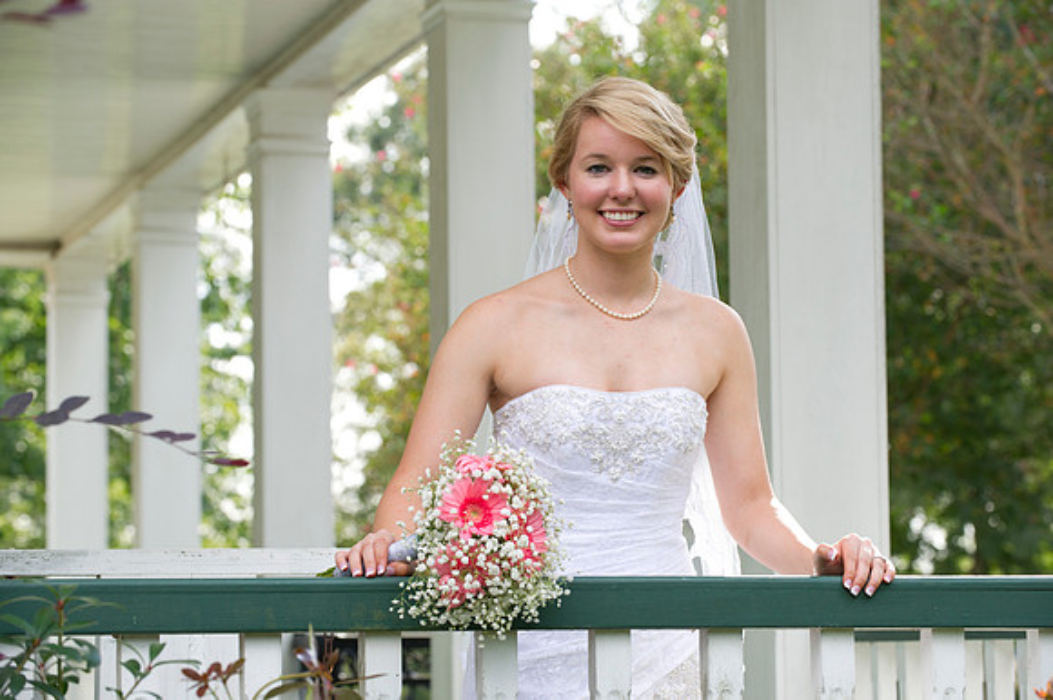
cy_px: 350
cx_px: 526
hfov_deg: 17.7
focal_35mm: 116
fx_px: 3391
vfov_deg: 11.8
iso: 250
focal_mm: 116
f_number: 5.6
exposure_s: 1/160
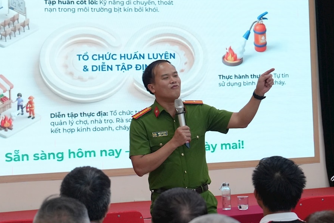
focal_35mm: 132
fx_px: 1225
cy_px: 50
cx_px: 105
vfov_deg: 10.4
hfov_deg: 15.5
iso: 800
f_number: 4
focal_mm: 47
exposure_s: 1/160
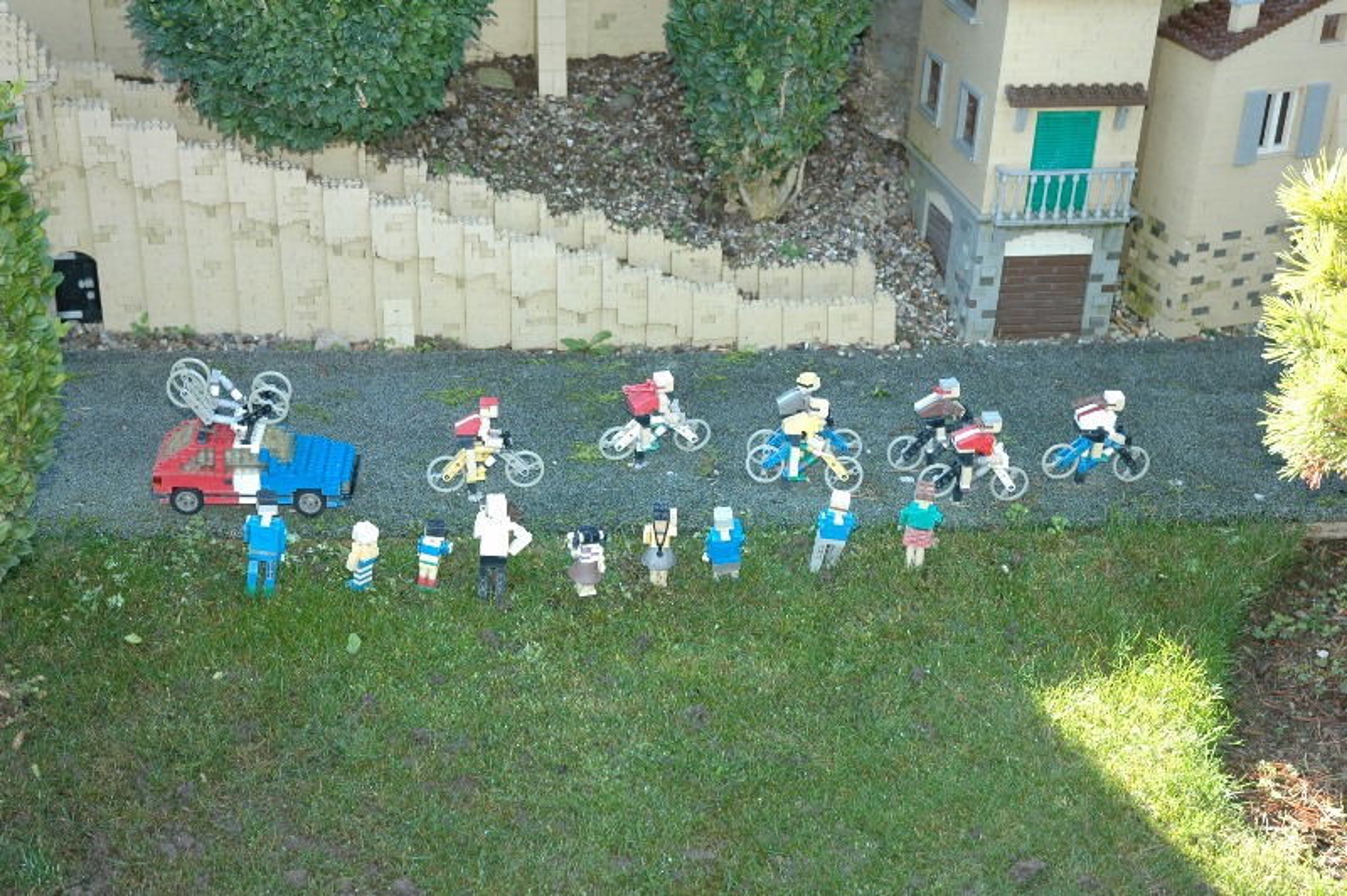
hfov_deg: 30.5
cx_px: 674
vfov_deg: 20.6
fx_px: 2467
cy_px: 448
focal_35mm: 66
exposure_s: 1/60
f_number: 4.5
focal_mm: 44
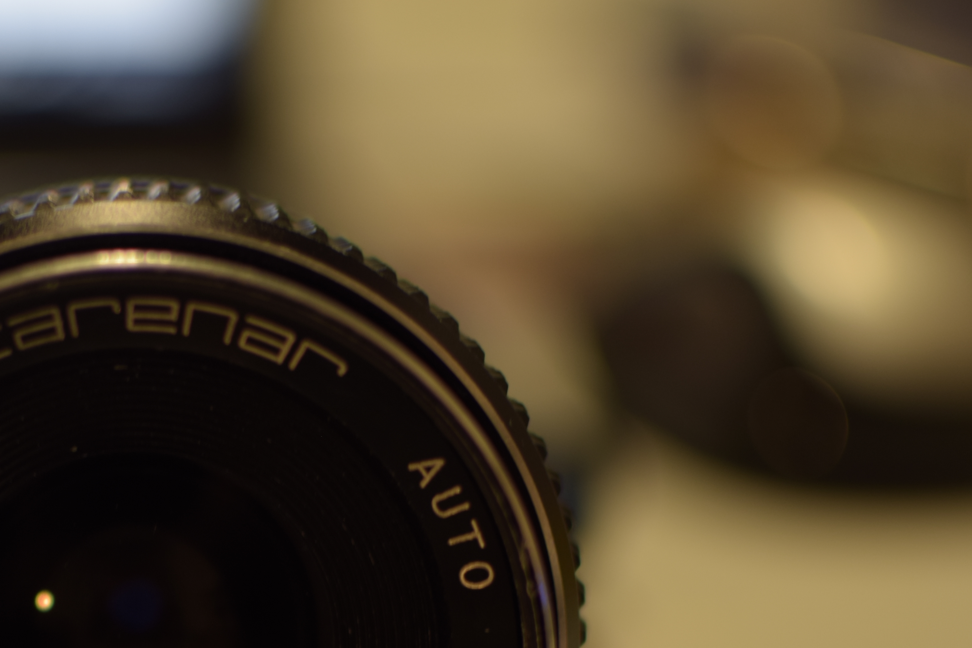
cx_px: 164
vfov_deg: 12.5
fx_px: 2917
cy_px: 646
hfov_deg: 18.7
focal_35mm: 108
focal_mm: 35
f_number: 1.8
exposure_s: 1/13
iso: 100
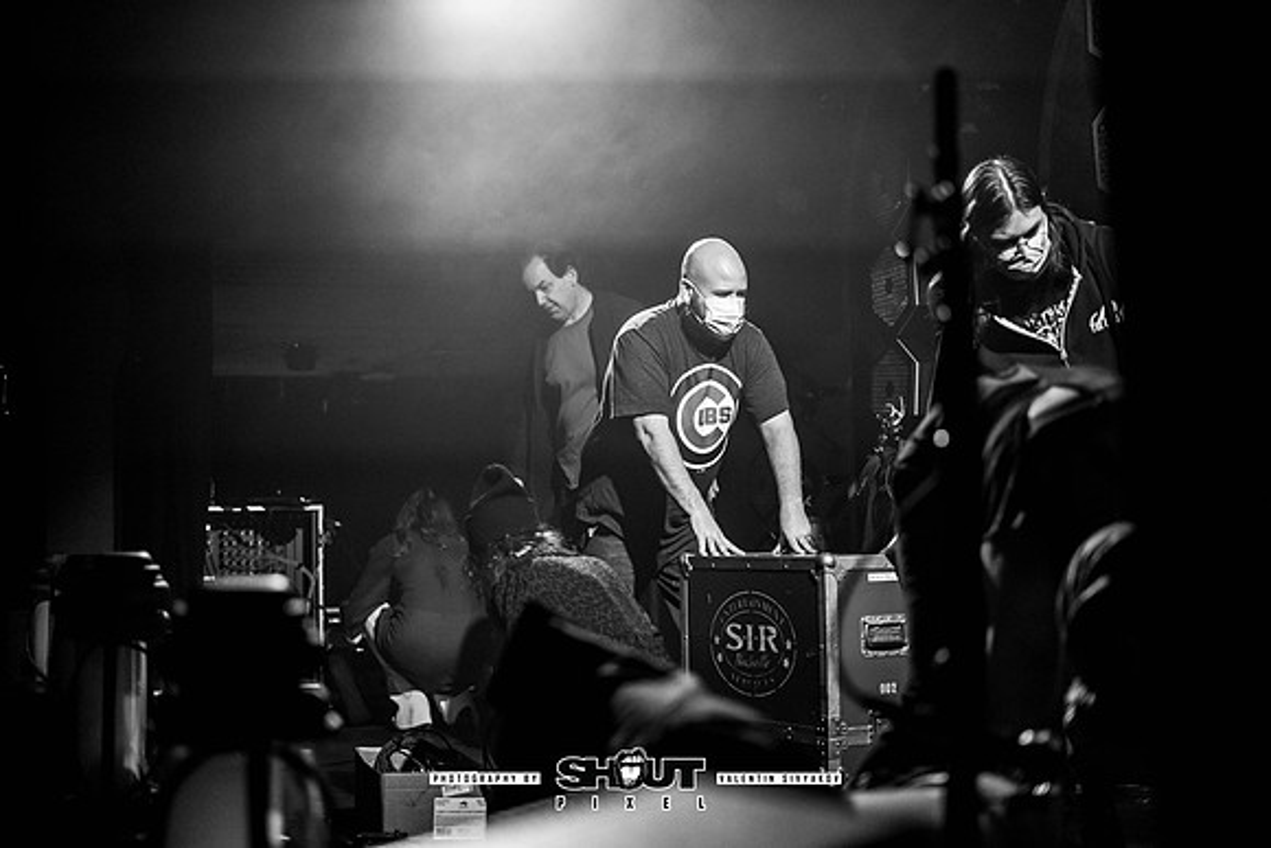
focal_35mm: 50
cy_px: 424
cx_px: 636
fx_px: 1766
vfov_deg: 27.0
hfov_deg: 39.6
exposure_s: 1/200
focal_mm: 50
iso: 5000
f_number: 2
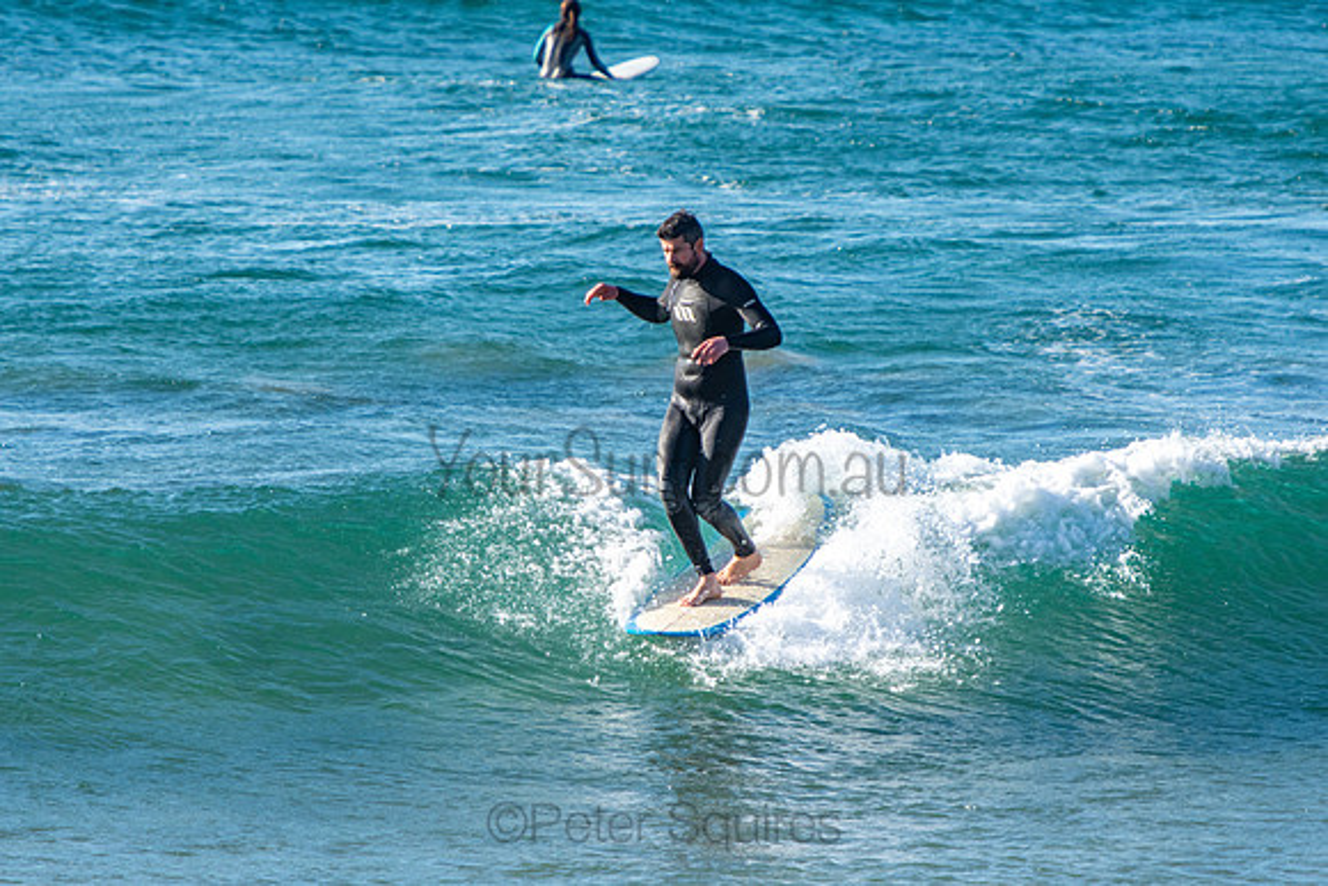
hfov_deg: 5.1
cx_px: 664
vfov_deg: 3.4
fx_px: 14943
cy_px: 443
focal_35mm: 405
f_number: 5.6
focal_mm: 270
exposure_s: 1/1250
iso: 400
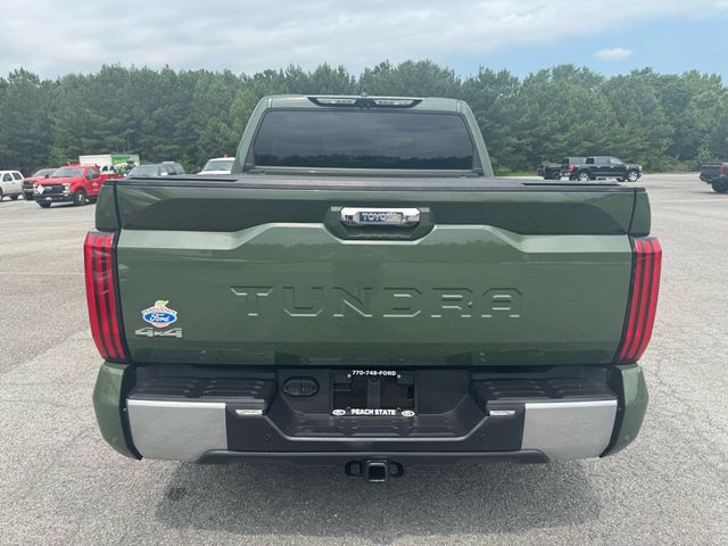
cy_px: 273
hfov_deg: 71.6
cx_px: 364
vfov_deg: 56.8
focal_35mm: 24
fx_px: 505
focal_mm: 6.76
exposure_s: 1/1980
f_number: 1.78
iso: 80
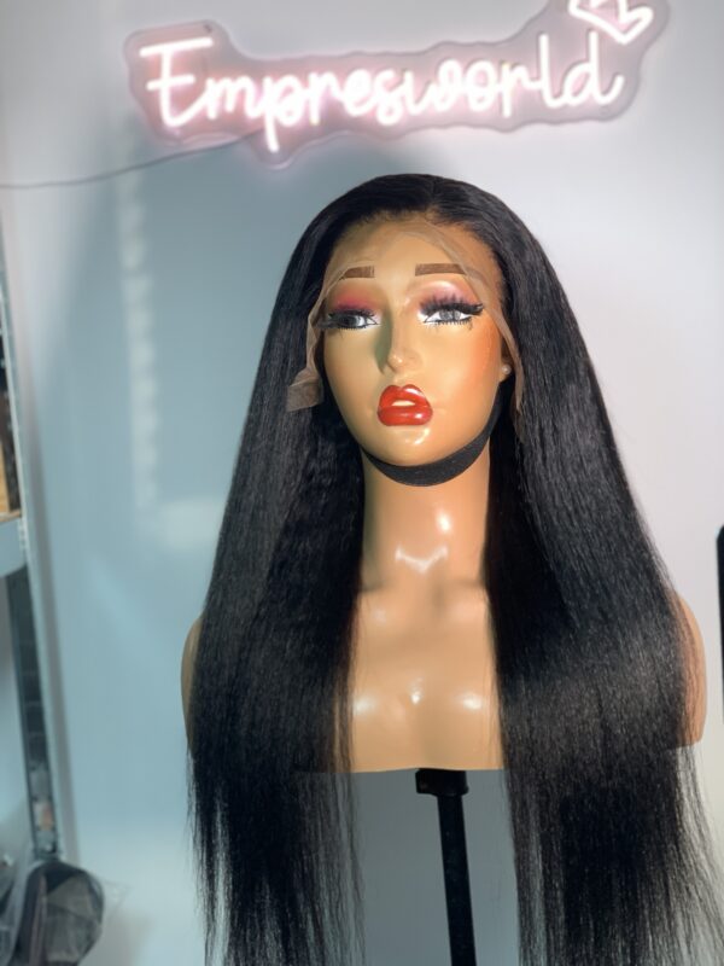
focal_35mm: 52
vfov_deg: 36.8
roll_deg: +6.0
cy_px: 483
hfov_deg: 28.0
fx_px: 1450
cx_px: 362
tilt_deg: -4.2
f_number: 2.4
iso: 50
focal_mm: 6
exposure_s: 1/122
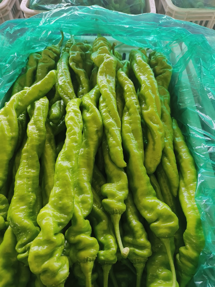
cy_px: 144
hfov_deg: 58.9
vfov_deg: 73.9
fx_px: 191
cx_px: 108
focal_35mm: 23
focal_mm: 5.5
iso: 163
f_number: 1.75
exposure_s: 1/100
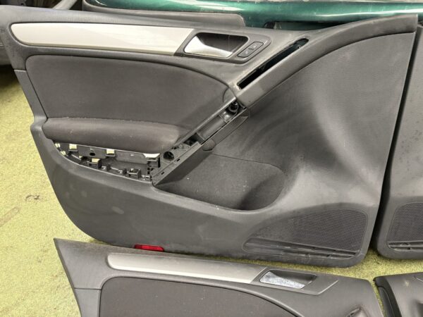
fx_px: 318
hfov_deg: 67.3
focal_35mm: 26
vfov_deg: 53.1
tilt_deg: -41.7
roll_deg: +0.9
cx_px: 212
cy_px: 158
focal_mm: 5.96
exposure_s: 1/47
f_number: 1.6
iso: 500
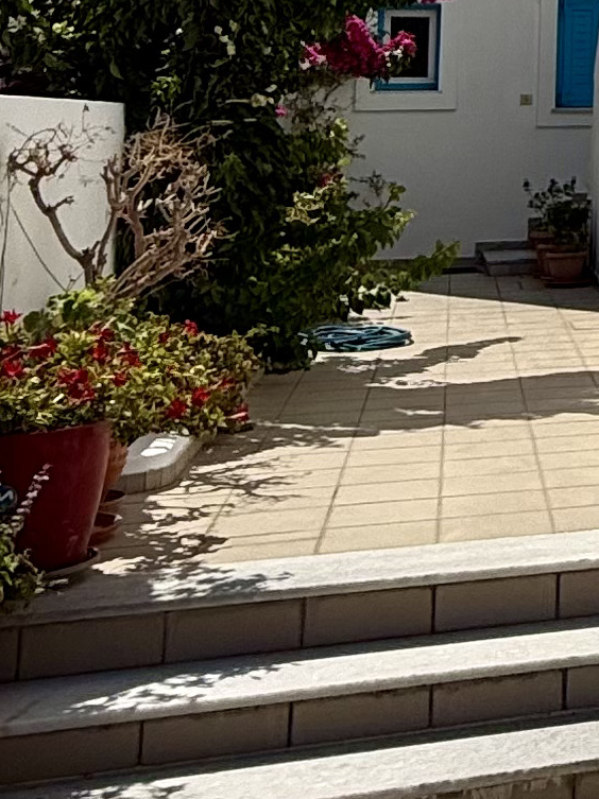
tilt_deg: +6.6
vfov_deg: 24.4
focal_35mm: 75
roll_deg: -0.2
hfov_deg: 16.0
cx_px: 1142
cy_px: -63
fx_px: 1732
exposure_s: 1/3289
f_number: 2.2
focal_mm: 2.22
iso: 50
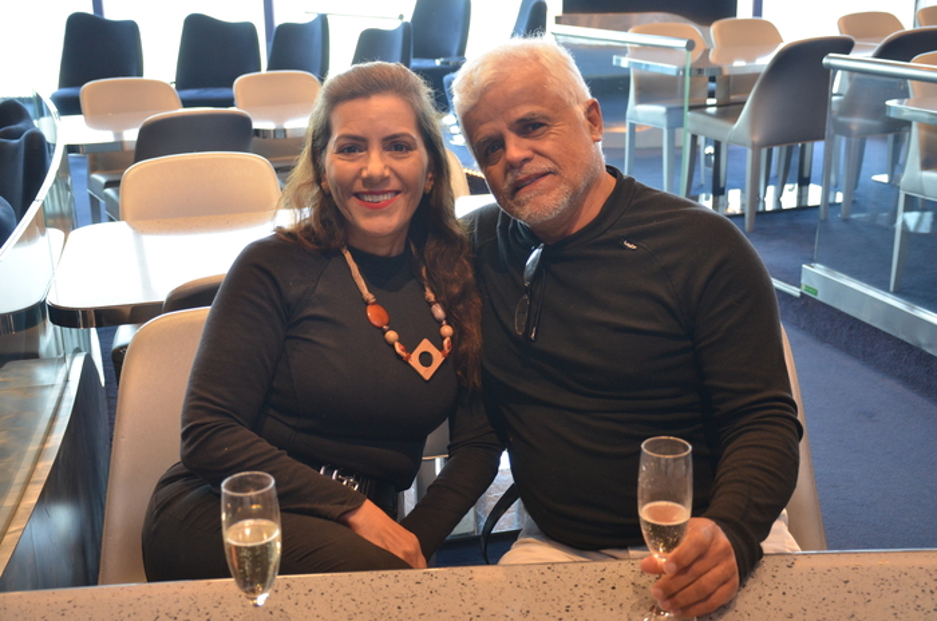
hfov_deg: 43.7
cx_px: 468
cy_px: 310
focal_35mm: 45
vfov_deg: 29.8
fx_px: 1169
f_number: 4
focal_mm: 30
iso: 800
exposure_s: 1/40
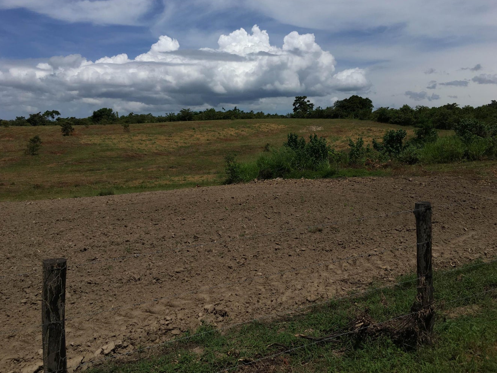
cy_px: 182
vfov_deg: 46.8
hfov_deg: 60.0
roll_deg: +1.0
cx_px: 250
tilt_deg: -7.0
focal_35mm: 30
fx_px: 431
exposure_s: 1/2849
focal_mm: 4.15
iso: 25
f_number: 2.2
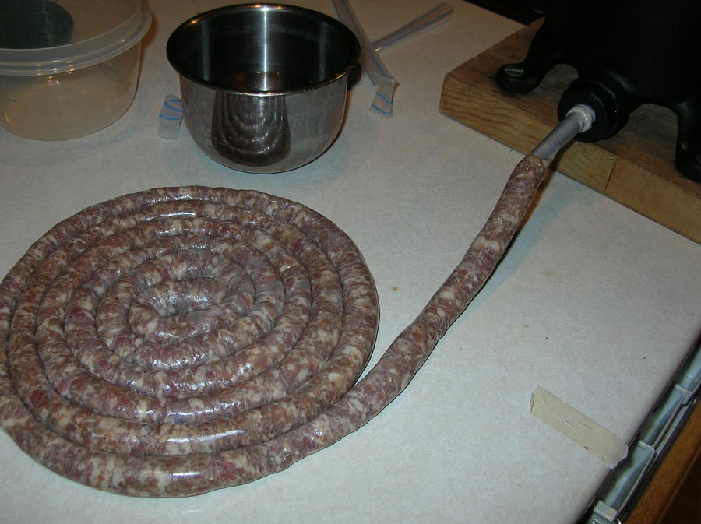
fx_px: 728
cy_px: 262
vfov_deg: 39.6
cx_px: 350
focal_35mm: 36
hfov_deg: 51.4
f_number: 2.7
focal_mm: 6
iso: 50
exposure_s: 1/60.1
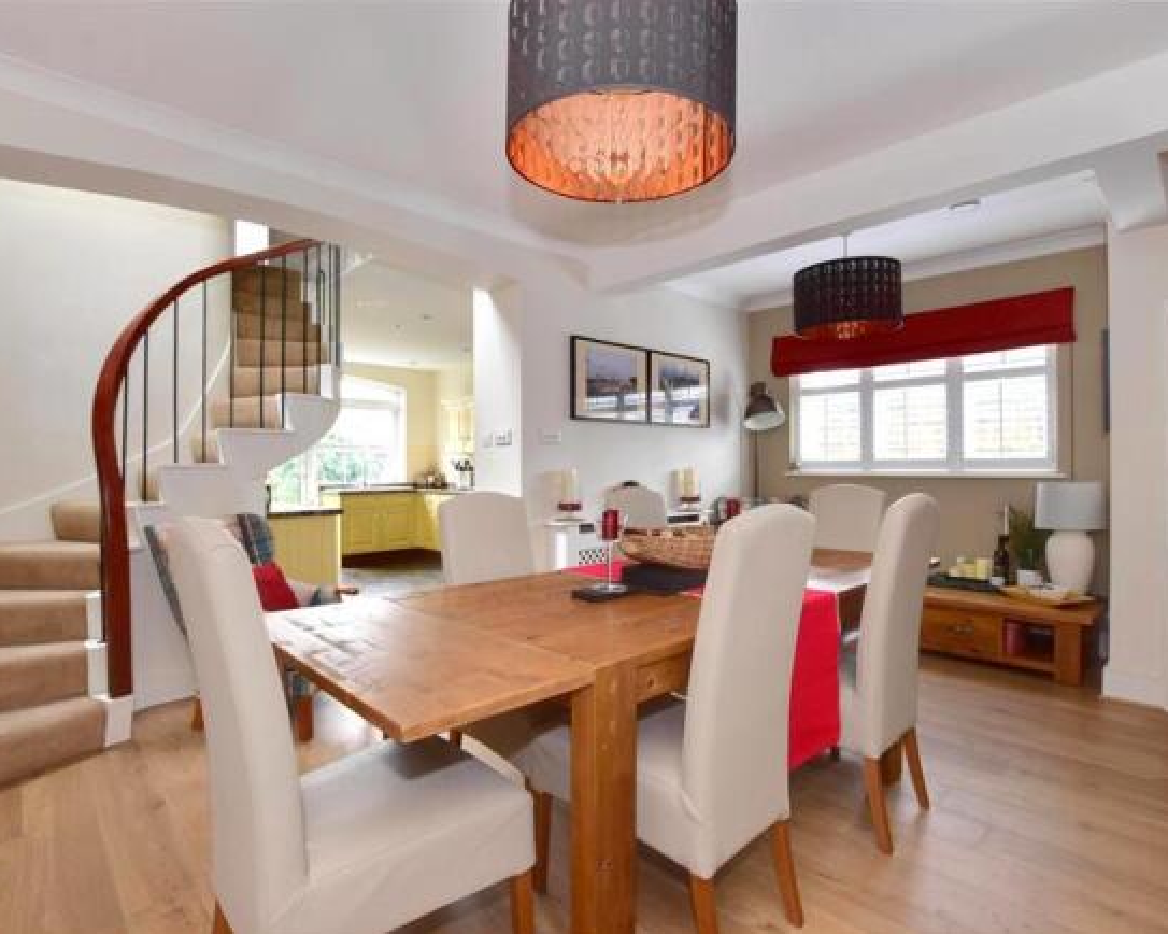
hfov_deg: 89.7
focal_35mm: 17
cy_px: 468
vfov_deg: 76.9
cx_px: 579
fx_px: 587
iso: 400
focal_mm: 10
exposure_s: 1/8
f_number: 11
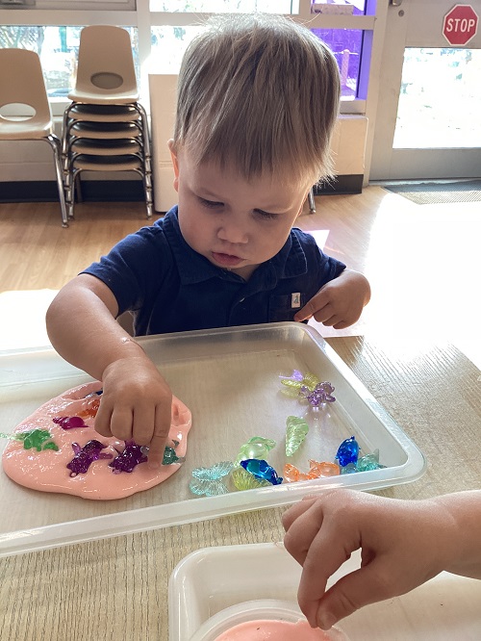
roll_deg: -2.7
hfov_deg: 45.5
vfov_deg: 58.3
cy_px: 320
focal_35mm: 31
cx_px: 240
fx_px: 574
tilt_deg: -27.0
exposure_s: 1/60
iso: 50
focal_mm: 3.3
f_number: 2.4
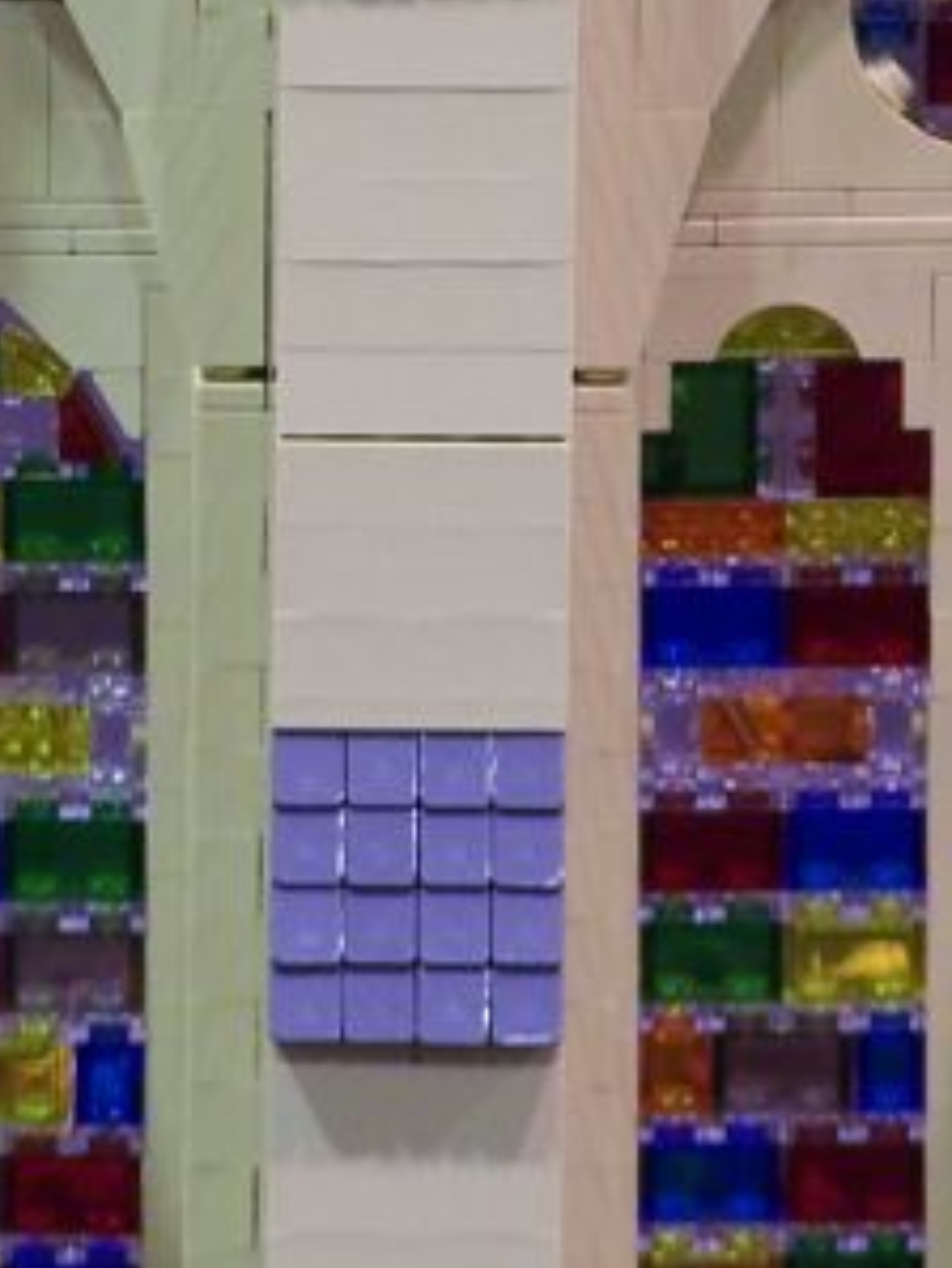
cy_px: -43
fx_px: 23764
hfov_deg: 2.3
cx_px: 497
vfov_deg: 3.1
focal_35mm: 649
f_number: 3.2
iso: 80
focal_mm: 31.3
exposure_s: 1/2
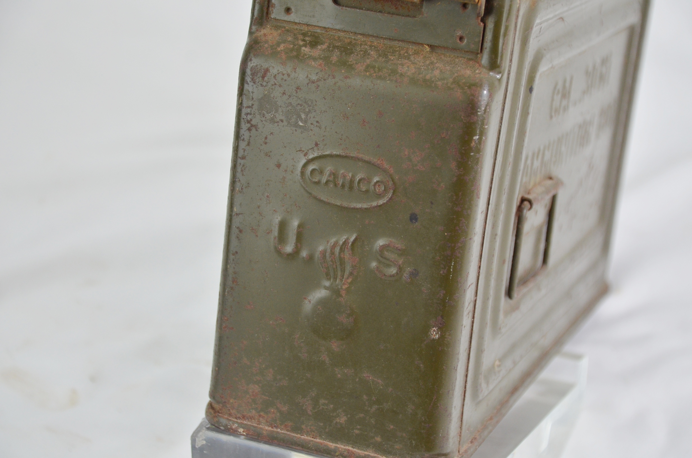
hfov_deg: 20.7
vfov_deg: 13.8
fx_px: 1899
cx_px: 346
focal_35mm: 99
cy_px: 229
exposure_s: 1/250
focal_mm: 66
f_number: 5.3
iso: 800
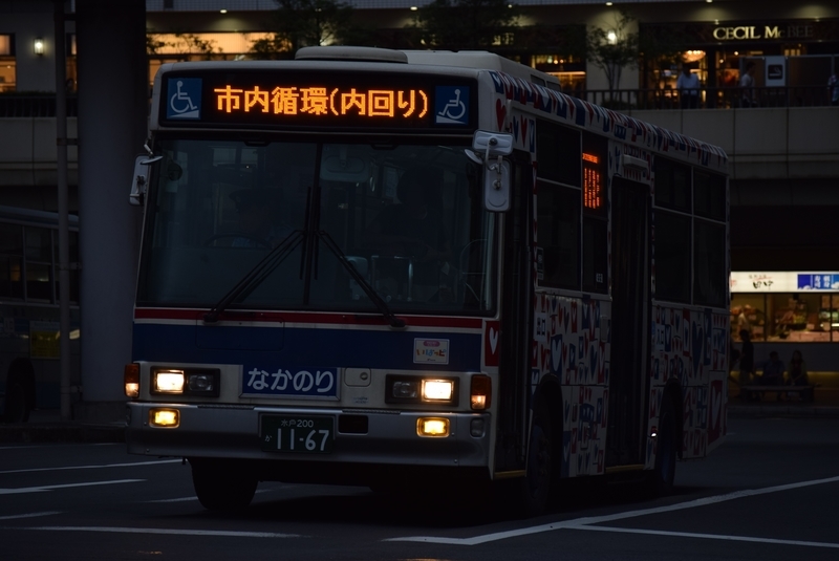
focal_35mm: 165
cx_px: 420
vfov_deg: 8.3
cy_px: 280
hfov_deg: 12.4
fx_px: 3849
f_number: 4.5
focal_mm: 110
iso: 200
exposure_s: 1/125
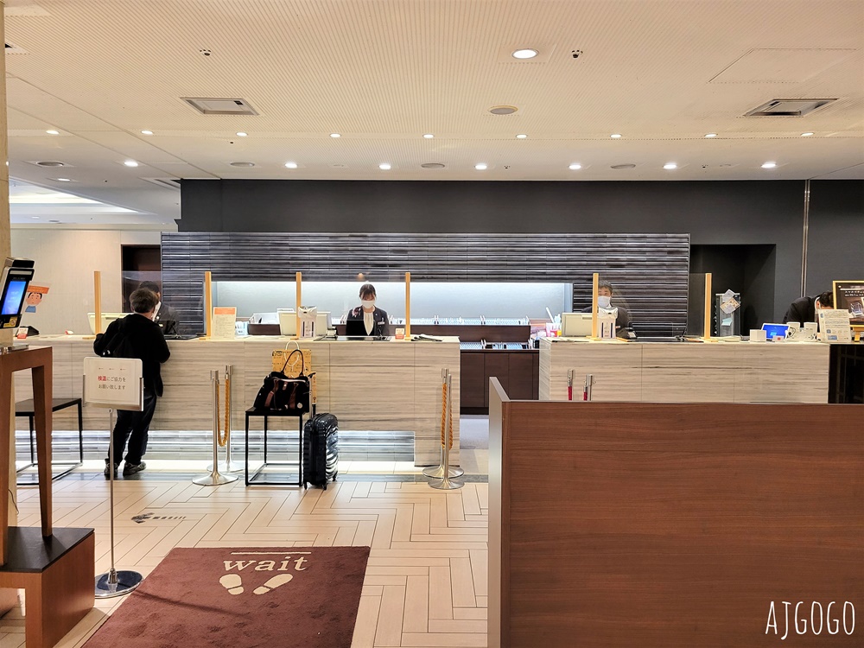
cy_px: 324
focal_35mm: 26
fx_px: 649
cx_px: 432
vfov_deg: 53.1
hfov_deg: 67.3
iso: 320
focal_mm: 5.4
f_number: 1.8
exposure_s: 1/50
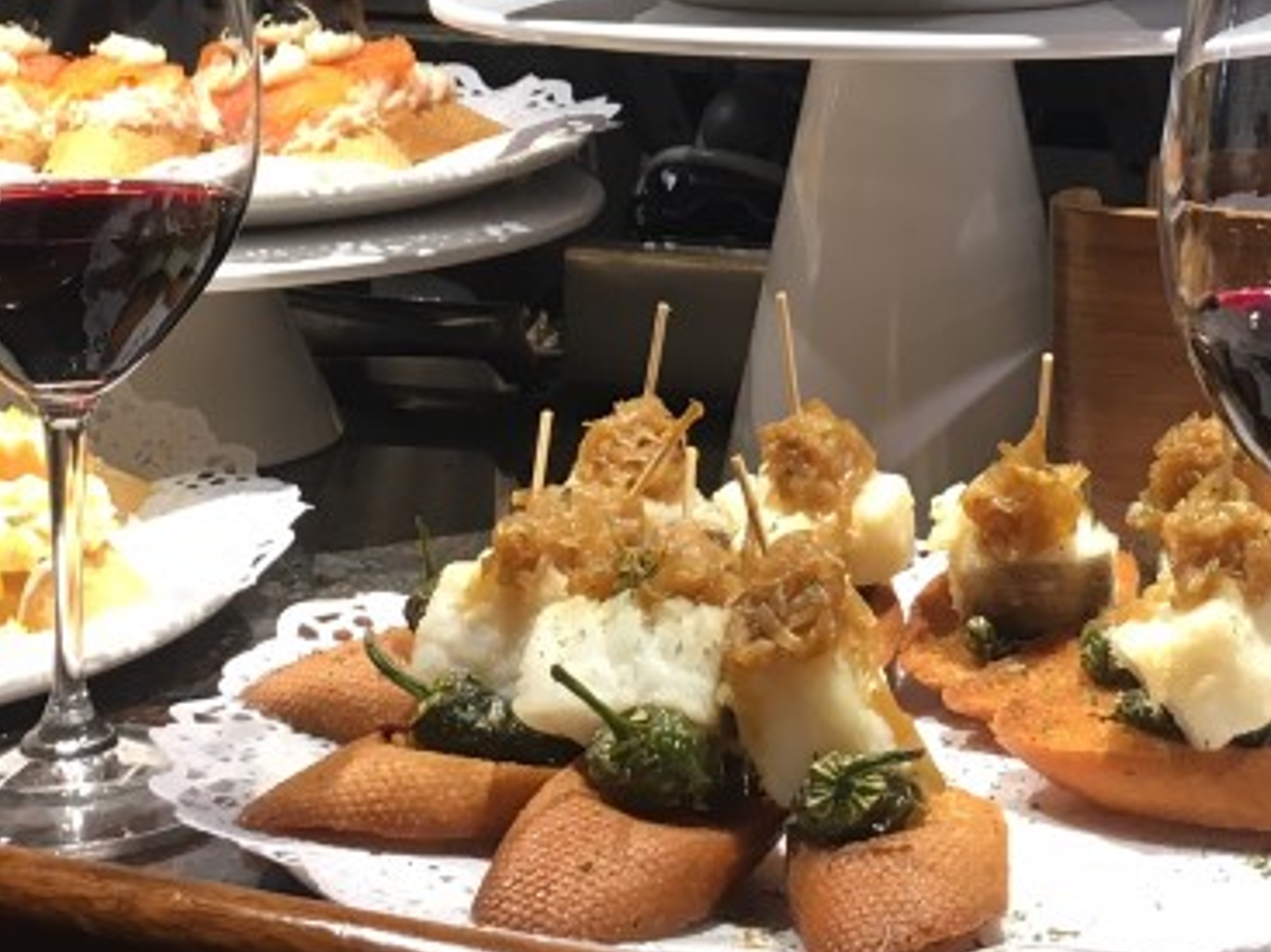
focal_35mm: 81
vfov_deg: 17.8
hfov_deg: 24.0
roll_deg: +0.0
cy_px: -3
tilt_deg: -5.3
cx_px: 831
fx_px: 2973
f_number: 2.2
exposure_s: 1/33
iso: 64
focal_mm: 4.15
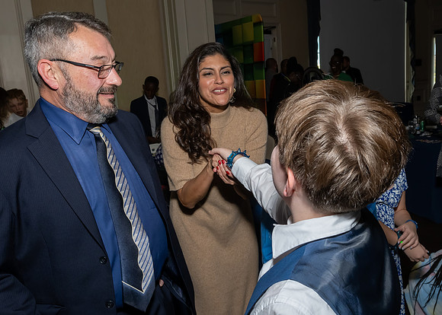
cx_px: 264
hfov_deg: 60.3
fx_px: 377
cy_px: 139
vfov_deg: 45.4
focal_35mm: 30
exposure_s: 1/250
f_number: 8
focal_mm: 17
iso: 1000
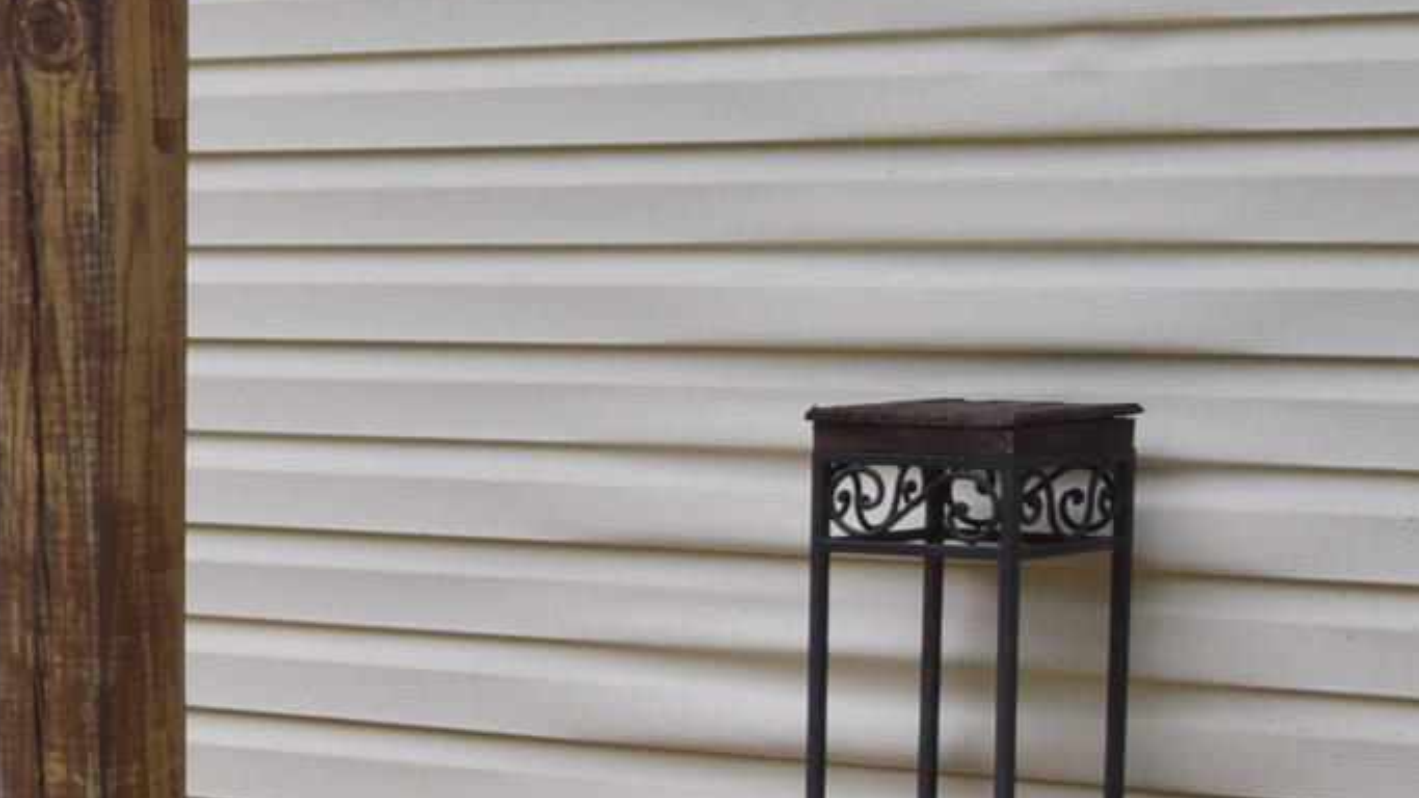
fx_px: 4665
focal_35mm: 124
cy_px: 686
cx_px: -781
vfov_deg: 9.7
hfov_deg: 15.7
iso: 320
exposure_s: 1/250
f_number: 8
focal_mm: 18
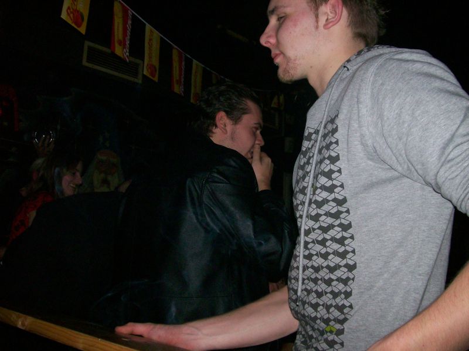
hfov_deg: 51.4
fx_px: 487
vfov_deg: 39.6
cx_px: 234
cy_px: 176
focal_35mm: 36
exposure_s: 1/64
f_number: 2.7
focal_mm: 6
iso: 140
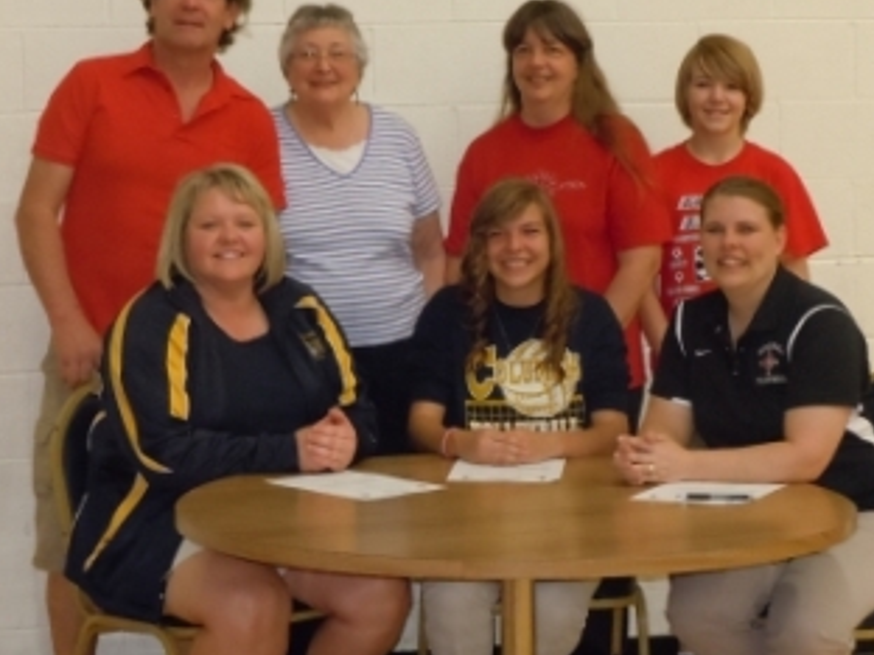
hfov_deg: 20.6
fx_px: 2399
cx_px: 471
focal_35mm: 95
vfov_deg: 15.6
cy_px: 325
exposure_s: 1/40
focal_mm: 13.2
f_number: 5.2
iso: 800
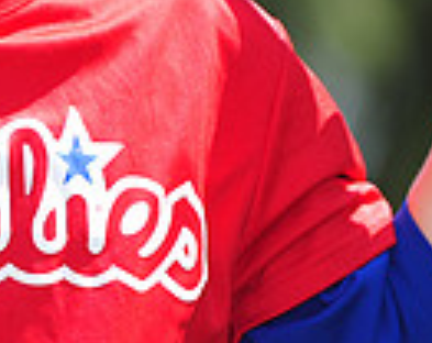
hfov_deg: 2.3
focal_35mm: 833
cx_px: -178
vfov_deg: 1.8
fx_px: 10619
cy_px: -139
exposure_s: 1/500
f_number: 4.5
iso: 200
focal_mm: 200
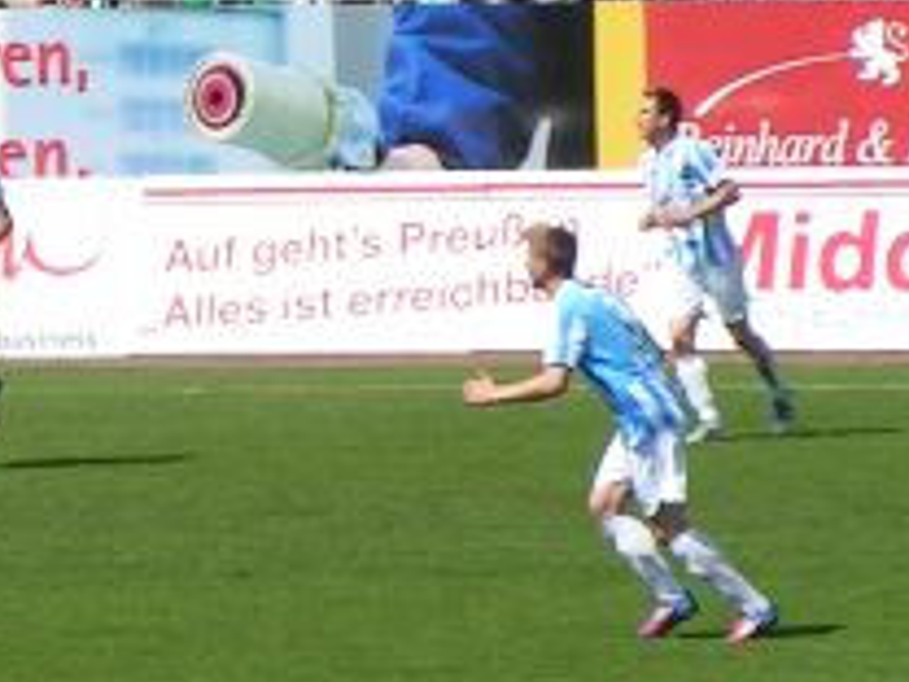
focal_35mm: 631
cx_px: -656
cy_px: -376
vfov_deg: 2.4
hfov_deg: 3.1
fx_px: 16570
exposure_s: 1/500
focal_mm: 25.1
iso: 50
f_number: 5.6
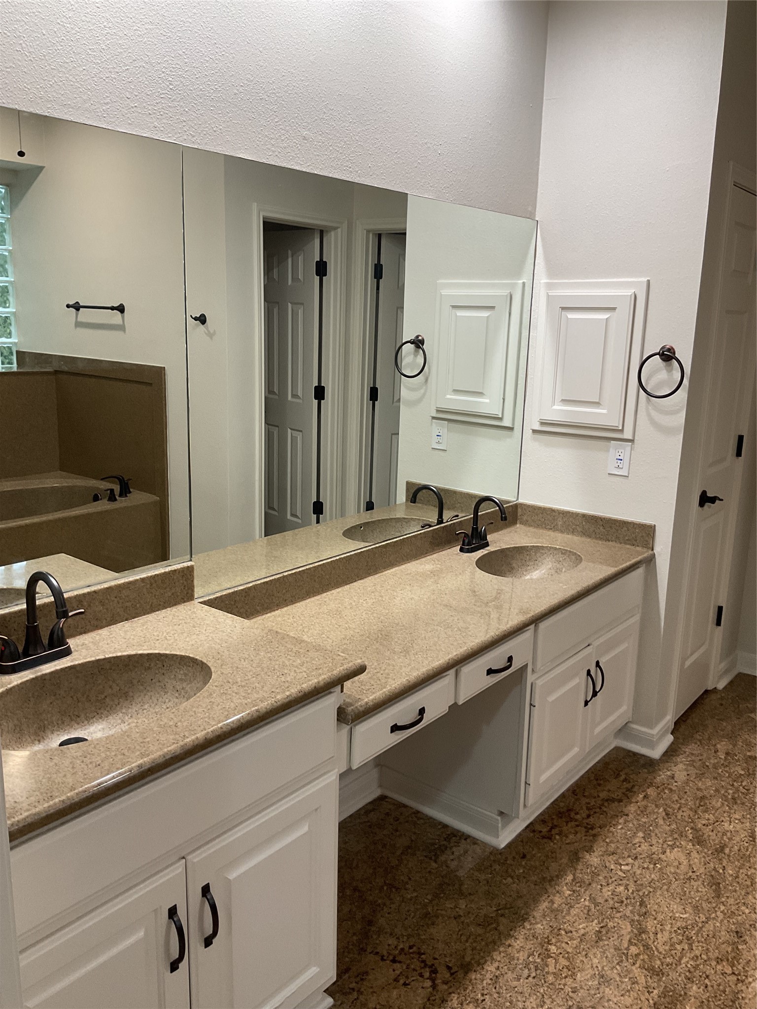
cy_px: 504
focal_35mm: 29
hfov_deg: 48.2
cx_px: 378
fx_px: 846
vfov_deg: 61.7
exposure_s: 1/60
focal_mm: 3
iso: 80
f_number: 1.8
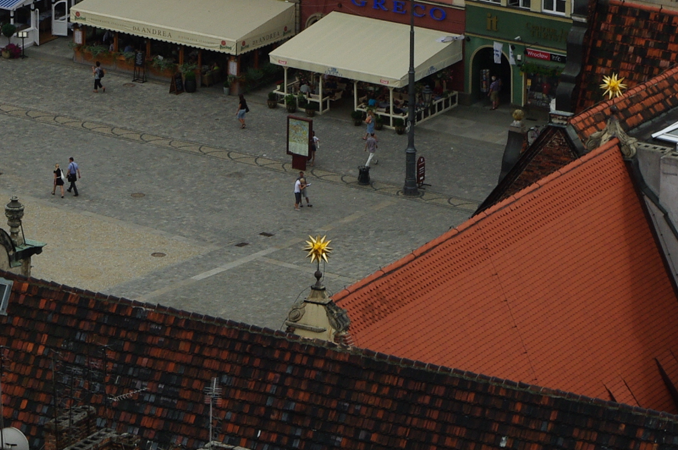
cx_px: -123
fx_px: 4637
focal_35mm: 246
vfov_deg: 5.5
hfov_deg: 8.3
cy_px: -167
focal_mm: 55
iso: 200
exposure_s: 1/90
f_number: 13
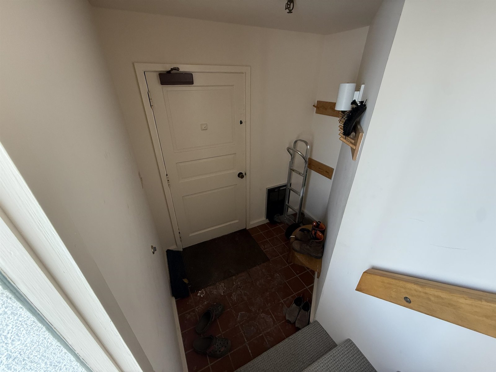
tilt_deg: -28.0
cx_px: 248
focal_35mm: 14
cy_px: 186
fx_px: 201
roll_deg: +0.2
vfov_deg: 85.7
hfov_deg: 102.1
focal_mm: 2.22
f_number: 2.2
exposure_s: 1/83
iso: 320
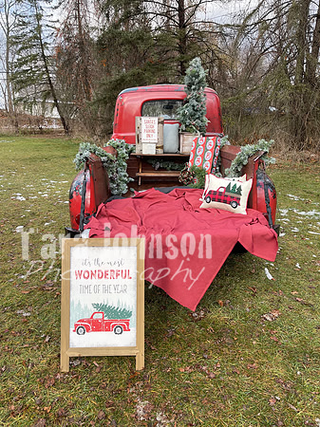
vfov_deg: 67.3
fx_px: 321
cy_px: 214
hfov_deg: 53.0
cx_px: 160
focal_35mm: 26
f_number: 1.6
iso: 32
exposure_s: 1/505
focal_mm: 5.1
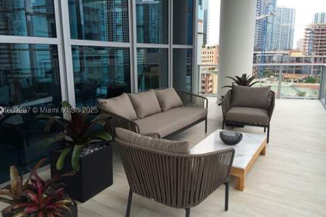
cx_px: 161
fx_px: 281
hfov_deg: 60.3
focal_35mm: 31
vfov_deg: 42.3
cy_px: 112
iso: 32
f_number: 2.2
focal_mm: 4.15
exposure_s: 1/641
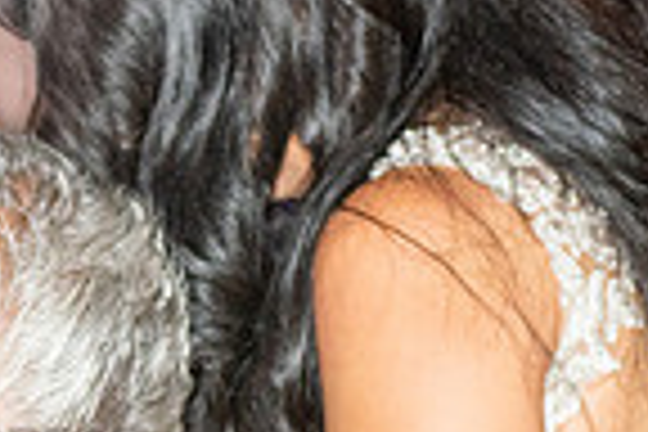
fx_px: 5058
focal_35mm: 281
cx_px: -202
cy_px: 430
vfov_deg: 4.9
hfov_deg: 7.3
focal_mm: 70
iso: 1250
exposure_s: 1/125
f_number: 2.8
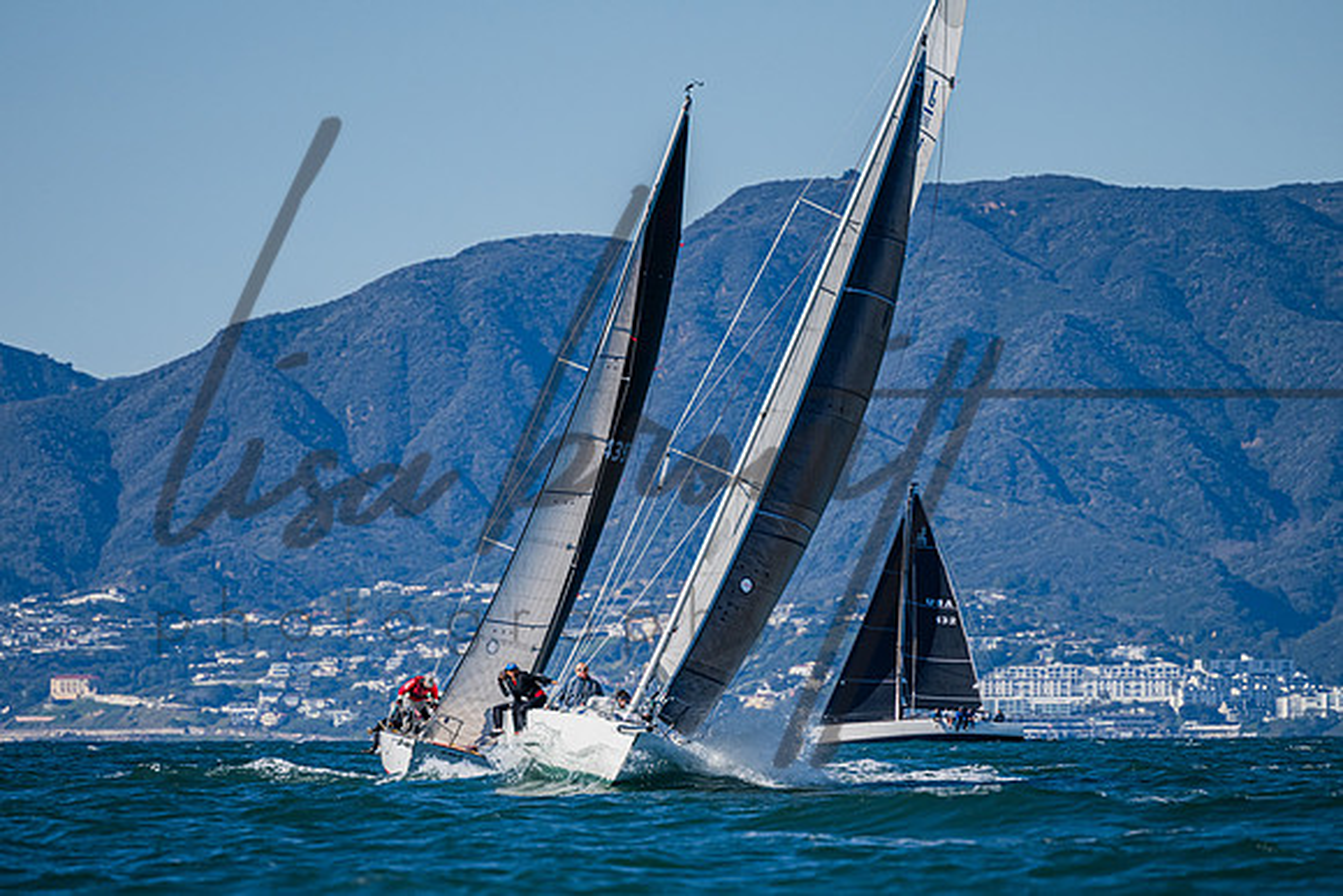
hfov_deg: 3.8
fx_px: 20206
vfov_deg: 2.5
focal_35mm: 542
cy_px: 566
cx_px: 676
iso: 400
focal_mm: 400
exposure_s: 1/4000
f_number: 5.6
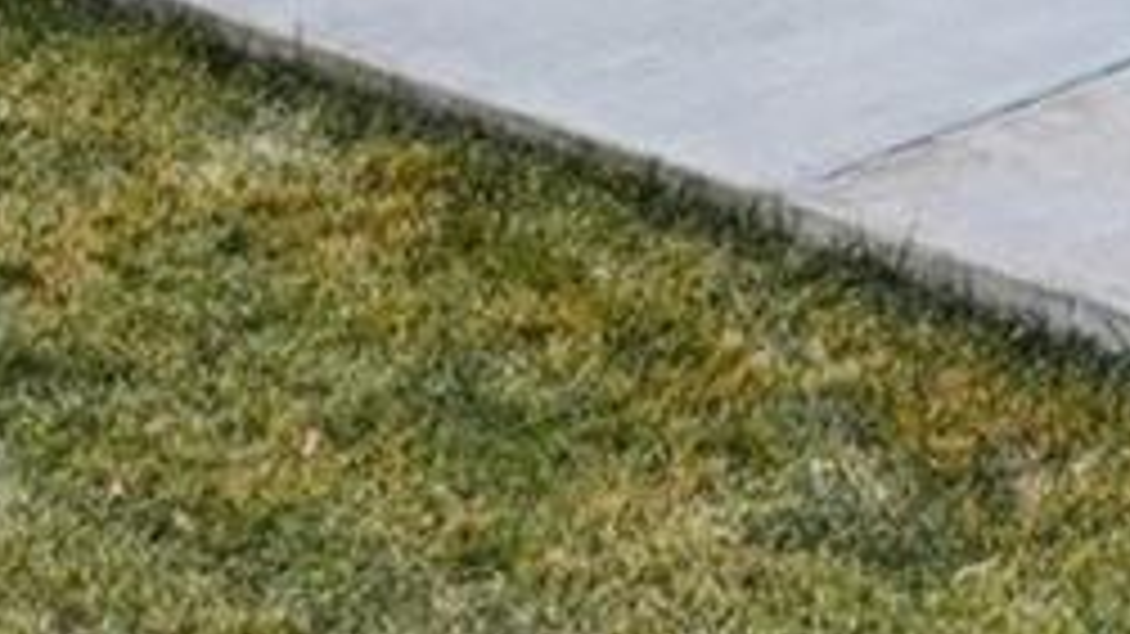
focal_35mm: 100
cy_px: -1138
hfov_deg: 20.1
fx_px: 2995
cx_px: 1328
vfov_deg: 9.8
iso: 400
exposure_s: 1/400
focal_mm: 10
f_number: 8
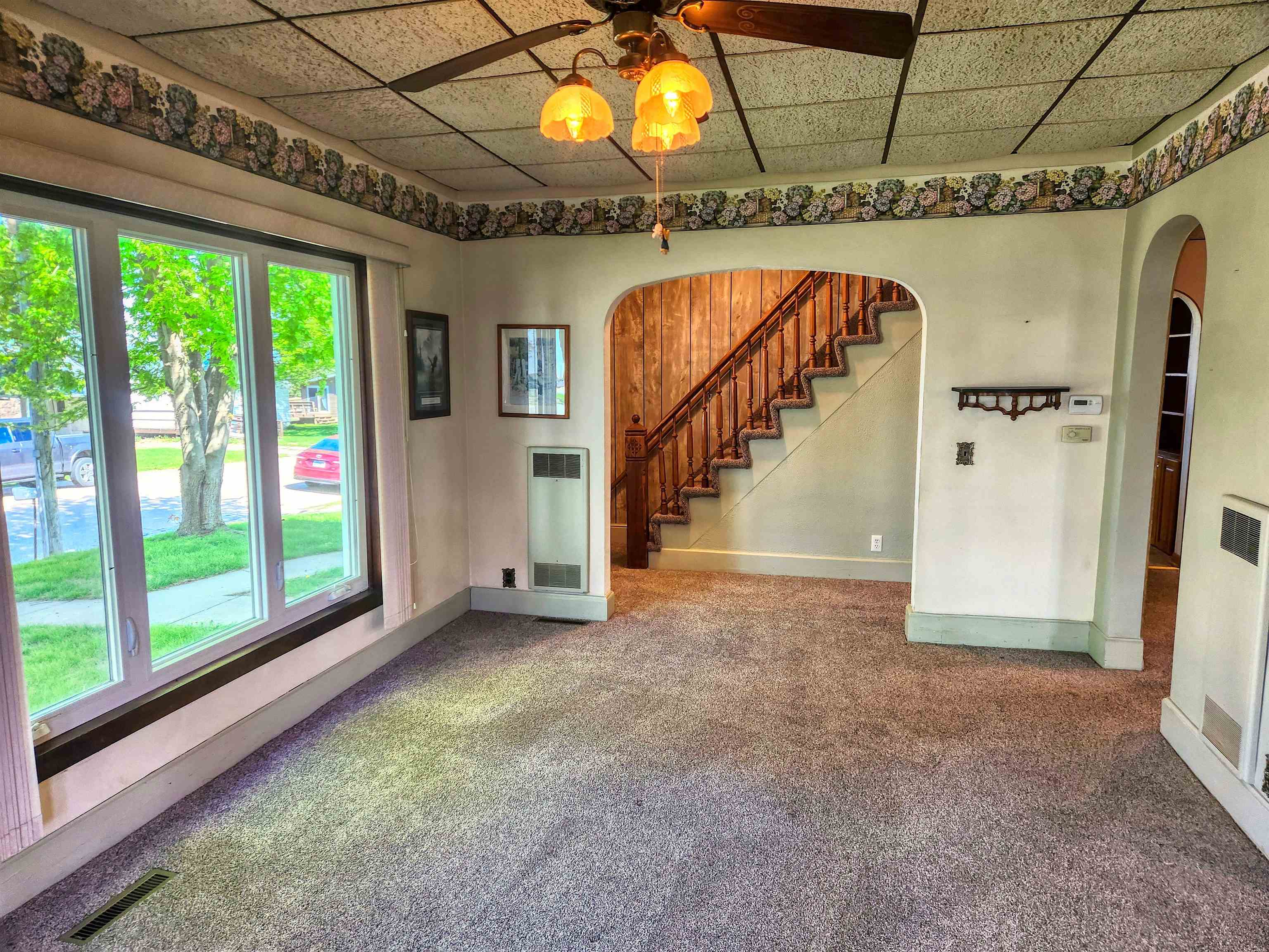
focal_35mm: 23
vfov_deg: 58.9
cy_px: 476
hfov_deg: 73.9
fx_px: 843
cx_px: 634
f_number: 1.8
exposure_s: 1/120
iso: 160
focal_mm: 5.4
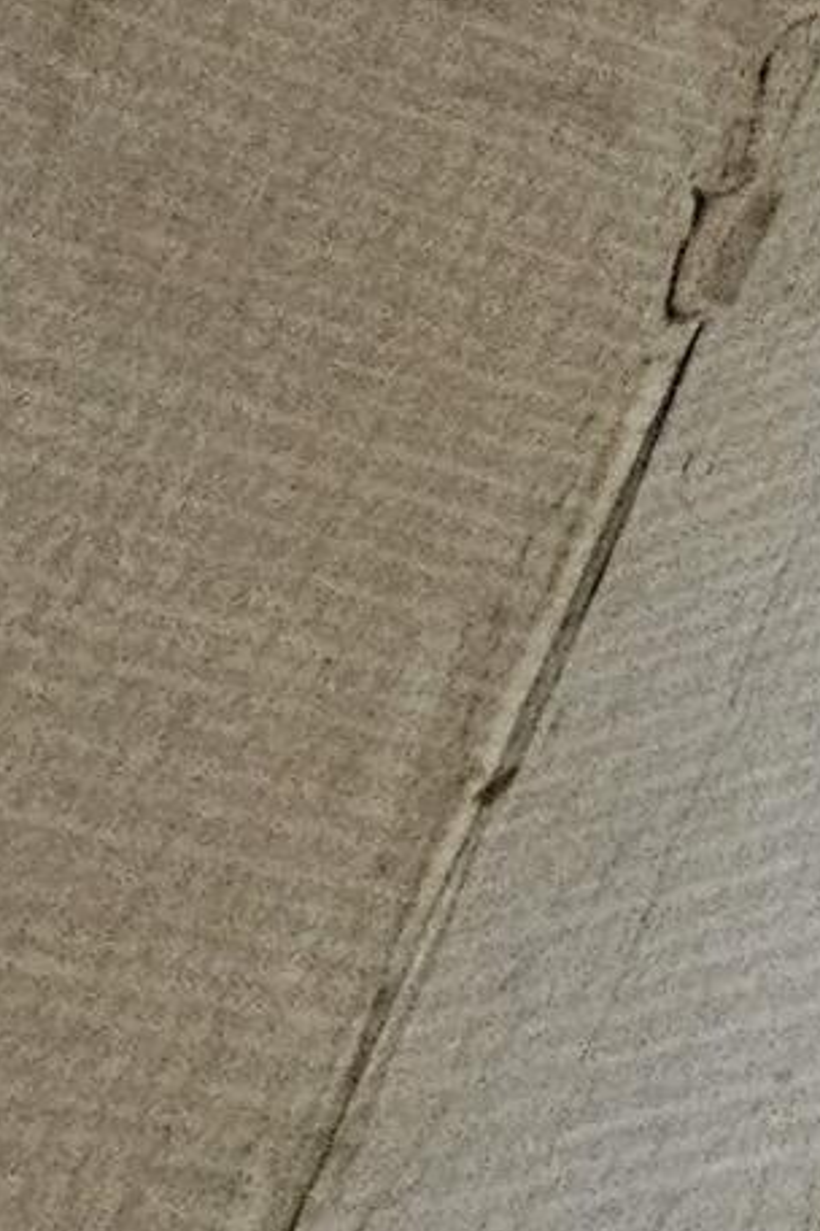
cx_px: 2784
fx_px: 3041
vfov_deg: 14.6
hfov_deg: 9.6
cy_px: -1736
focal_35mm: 89
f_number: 2.2
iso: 640
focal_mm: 2.2
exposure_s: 1/30
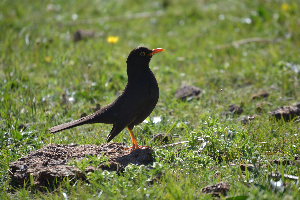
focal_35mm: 300
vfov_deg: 4.6
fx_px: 2500
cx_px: 150
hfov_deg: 6.9
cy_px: 100
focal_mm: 200
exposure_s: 1/1000
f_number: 5.6
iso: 400
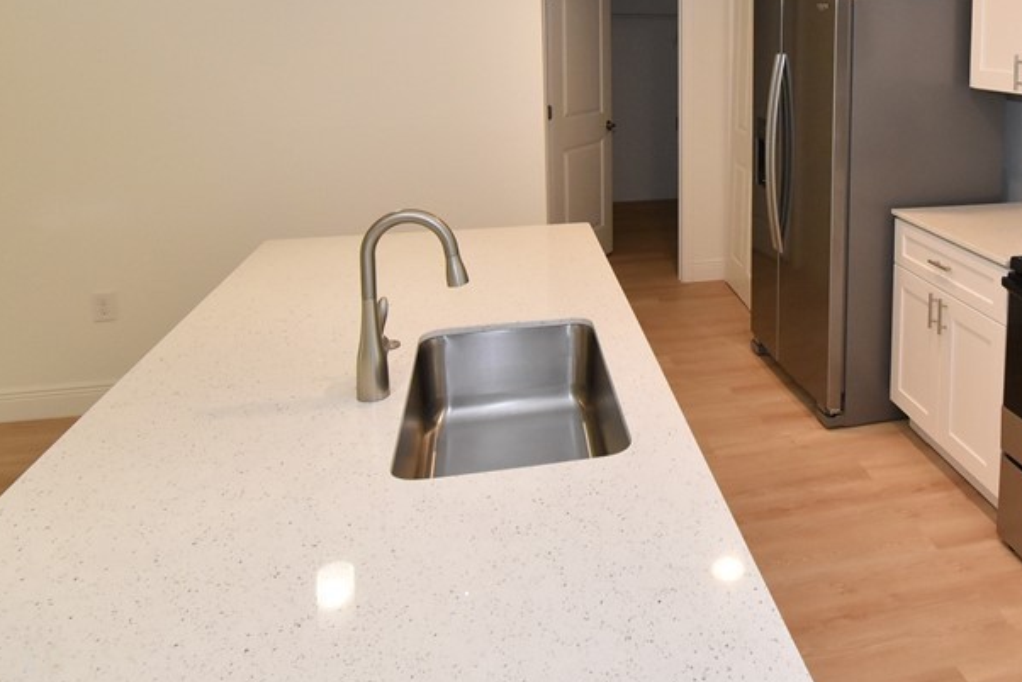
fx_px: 767
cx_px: 718
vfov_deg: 45.2
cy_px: 120
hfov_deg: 64.7
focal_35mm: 27
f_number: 8
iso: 1600
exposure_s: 1/80
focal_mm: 10
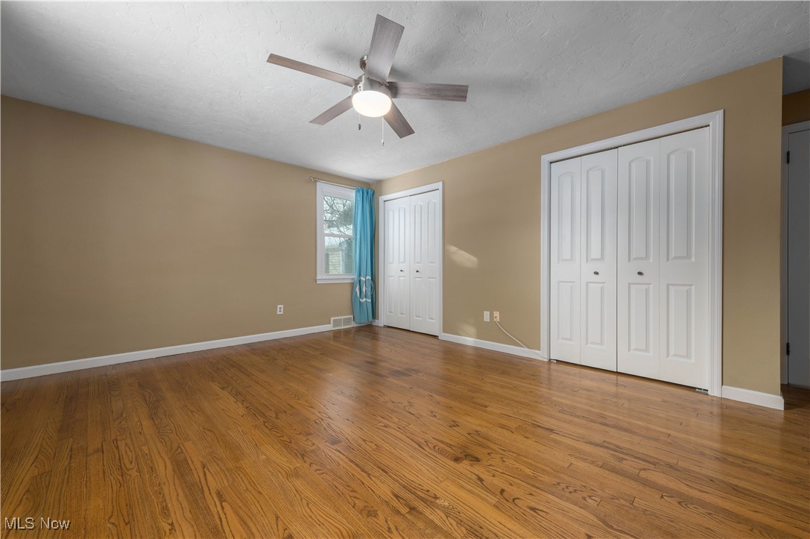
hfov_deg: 104.3
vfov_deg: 81.1
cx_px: 405
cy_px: 270
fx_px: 315
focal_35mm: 14
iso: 100
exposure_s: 1/60
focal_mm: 14
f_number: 9
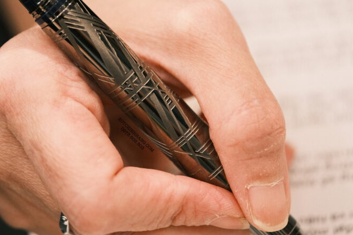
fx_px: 1814
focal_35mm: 185
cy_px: 79
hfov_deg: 11.1
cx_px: 155
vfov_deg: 7.4
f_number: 2.8
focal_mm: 80
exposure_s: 1/120
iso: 1000
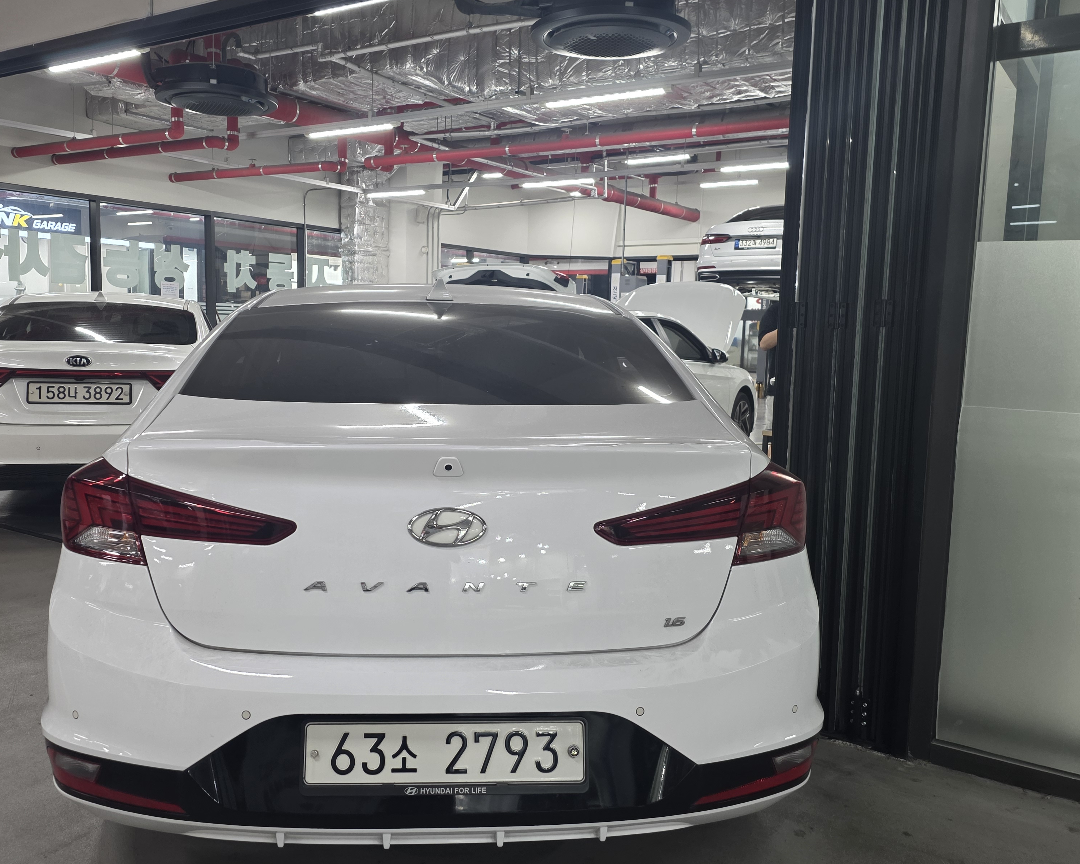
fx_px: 959
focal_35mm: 30
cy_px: 422
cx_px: 469
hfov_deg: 58.6
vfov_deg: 48.5
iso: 320
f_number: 1.7
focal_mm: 6.25
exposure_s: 1/120
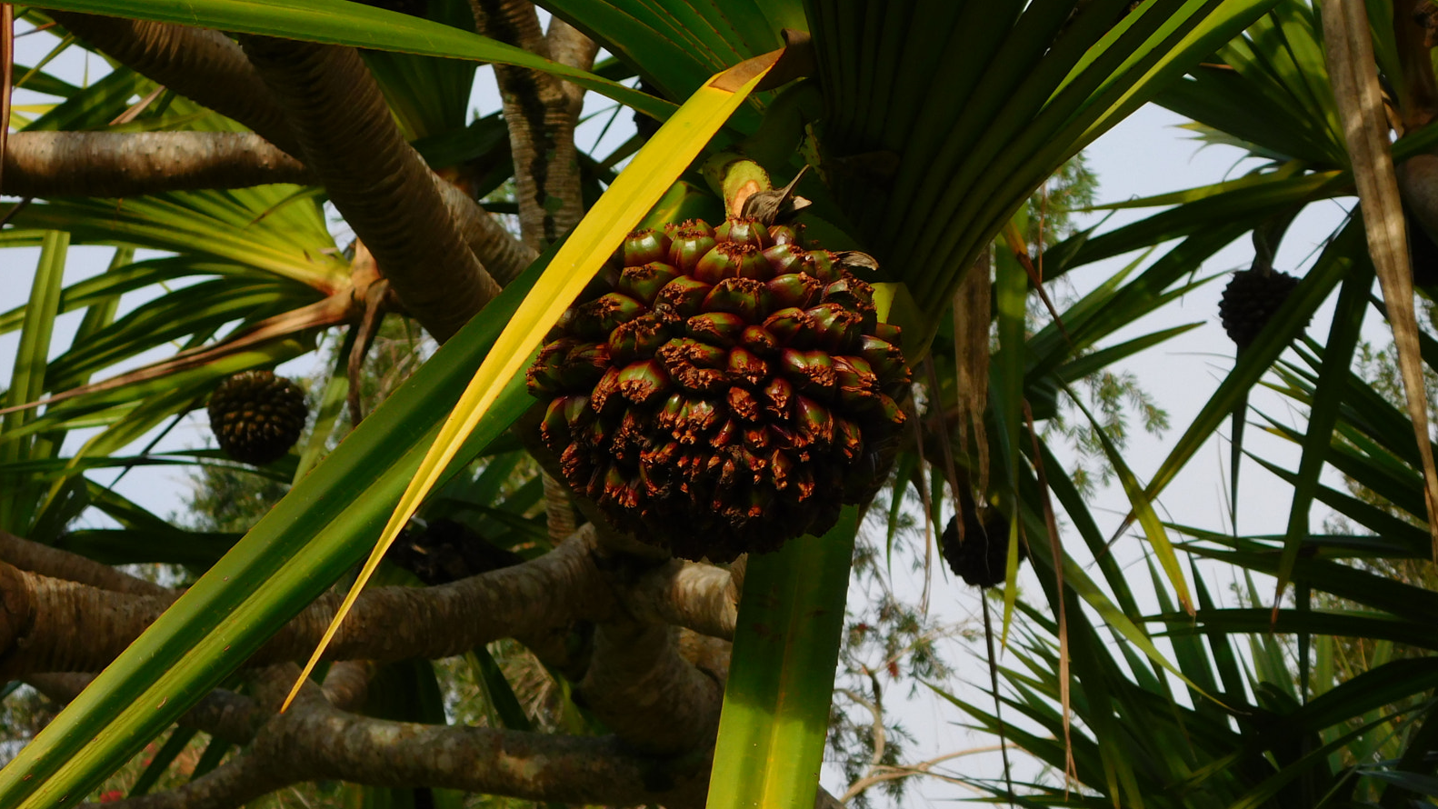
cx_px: 724
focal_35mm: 65
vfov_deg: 18.5
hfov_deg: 32.4
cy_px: 437
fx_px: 2479
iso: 125
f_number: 4
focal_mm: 10.4
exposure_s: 1/800
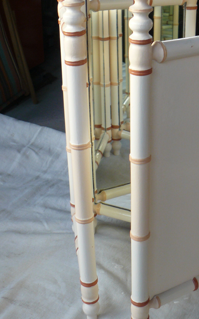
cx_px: 173
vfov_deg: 35.0
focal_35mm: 58
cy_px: 125
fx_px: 503
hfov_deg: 21.9
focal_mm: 6
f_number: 2.8
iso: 100
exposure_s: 1/50
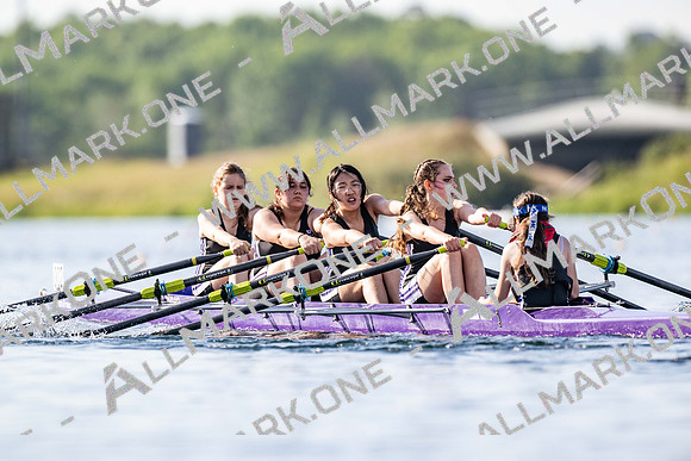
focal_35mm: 600
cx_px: 346
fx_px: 11519
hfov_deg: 3.4
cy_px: 230
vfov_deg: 2.3
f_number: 5.6
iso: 800
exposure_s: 1/2500
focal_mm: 600
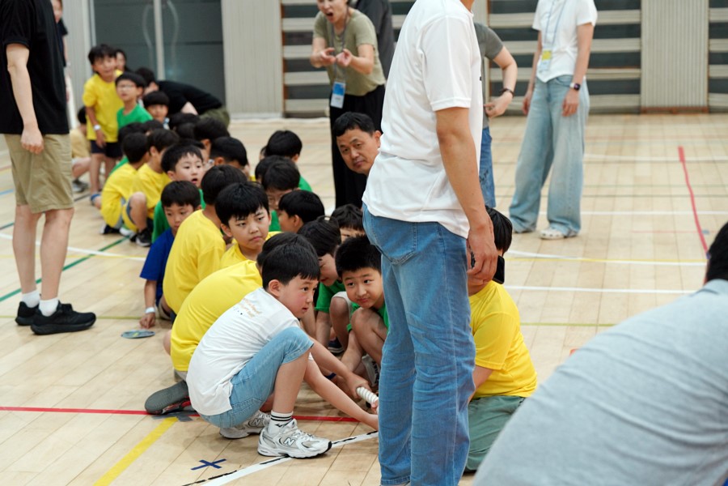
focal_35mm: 70
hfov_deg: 28.8
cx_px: 364
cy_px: 243
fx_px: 1415
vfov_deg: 19.5
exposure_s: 1/160
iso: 1600
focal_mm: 70
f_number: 4
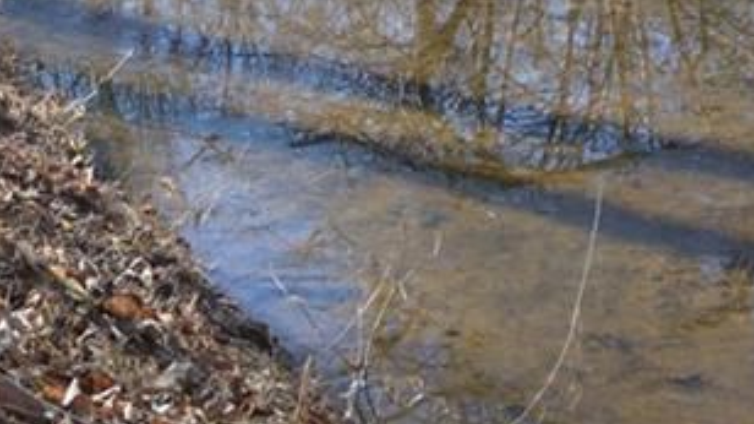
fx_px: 1879
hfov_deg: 21.8
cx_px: -5
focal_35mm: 94
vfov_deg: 11.7
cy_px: -387
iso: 140
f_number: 5.6
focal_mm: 18
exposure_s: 1/250
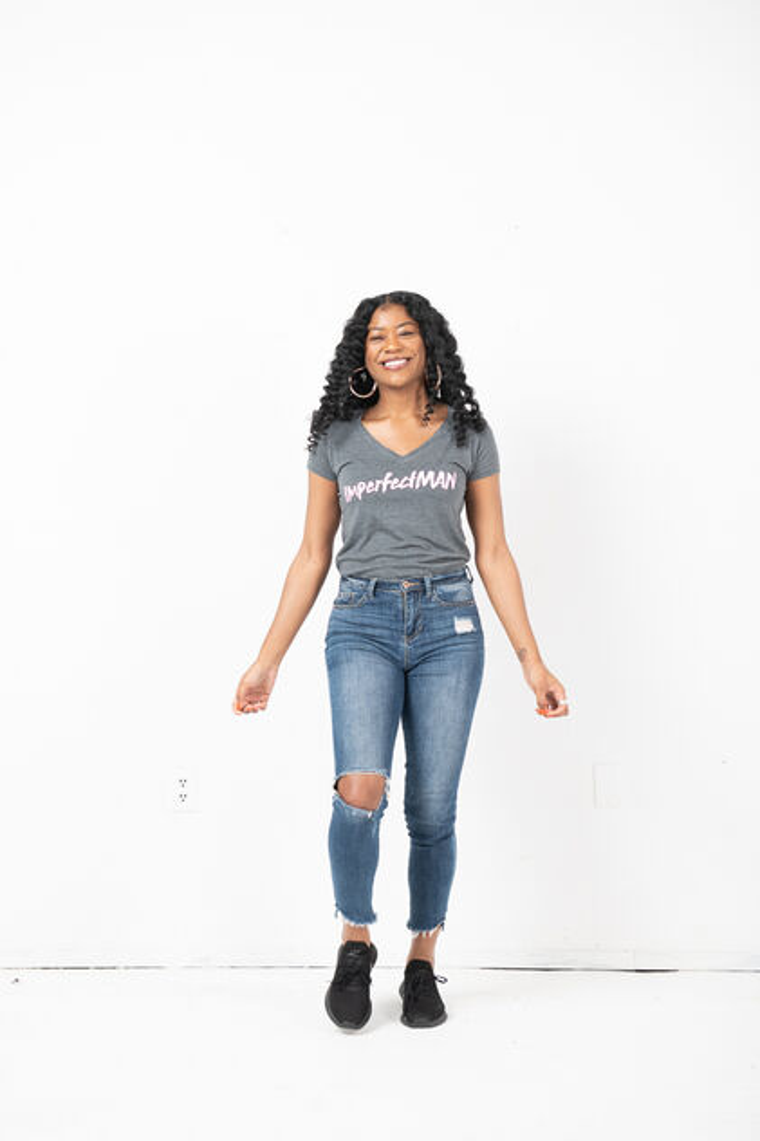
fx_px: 1742
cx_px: 380
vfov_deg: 36.3
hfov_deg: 24.6
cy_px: 570
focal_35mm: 55
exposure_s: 1/200
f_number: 5.6
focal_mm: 55
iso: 400
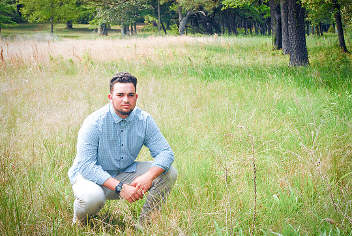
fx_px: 867
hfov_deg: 22.9
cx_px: 173
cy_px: 123
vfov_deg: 15.5
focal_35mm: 89
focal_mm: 55
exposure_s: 1/250
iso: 200
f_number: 14
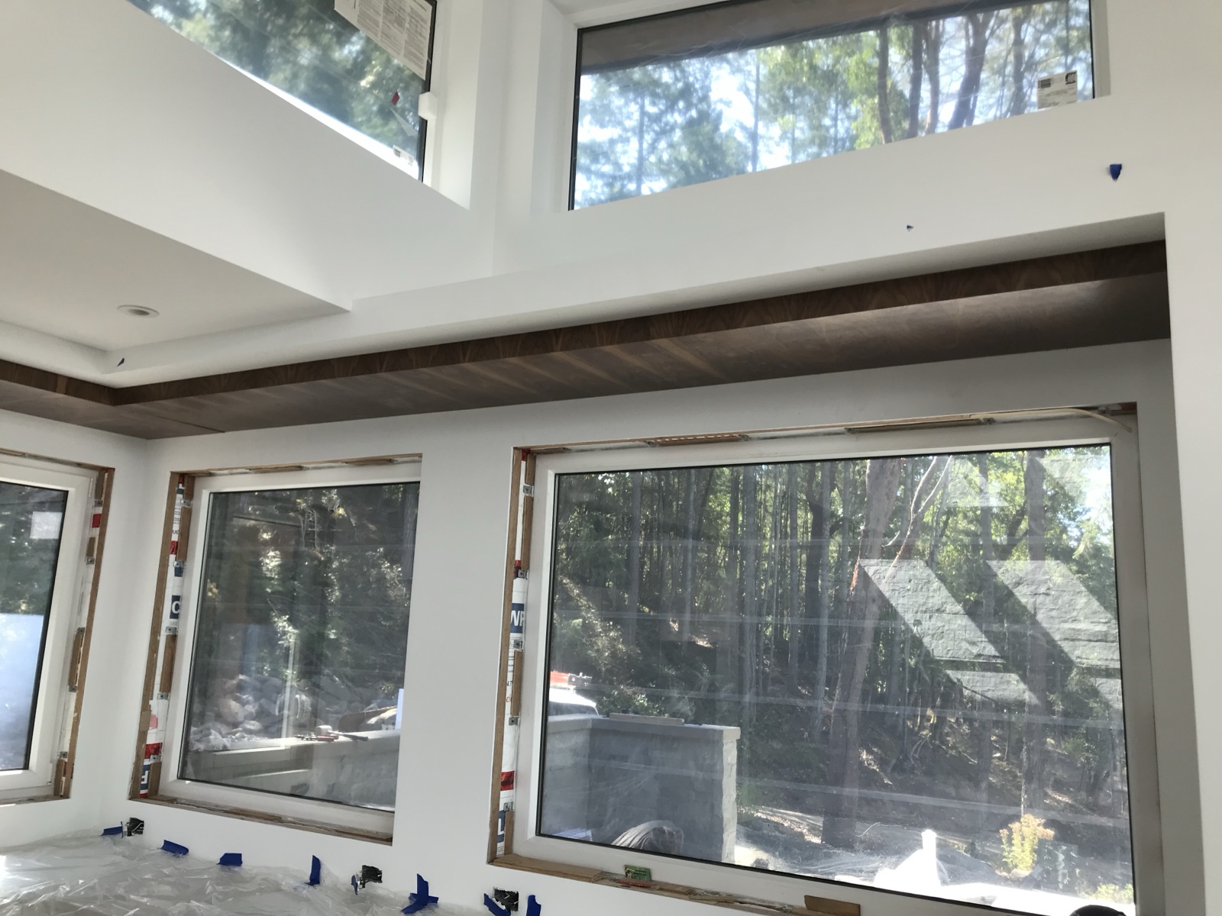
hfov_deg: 63.4
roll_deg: -2.0
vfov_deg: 49.7
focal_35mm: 28
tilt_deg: +10.2
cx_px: 611
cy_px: 458
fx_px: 988
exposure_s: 1/155
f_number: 1.8
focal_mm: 3.99
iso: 20
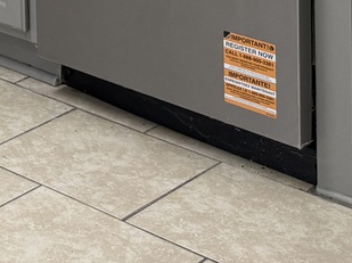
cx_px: -295
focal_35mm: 112
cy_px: -326
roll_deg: +3.0
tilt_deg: -3.9
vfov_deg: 11.4
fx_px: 1138
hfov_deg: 15.1
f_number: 1.78
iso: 100
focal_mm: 6.76
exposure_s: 1/120
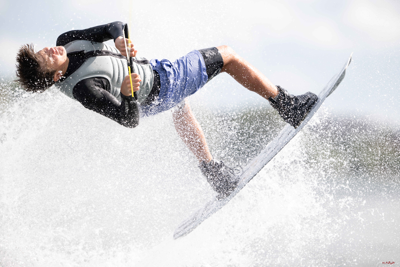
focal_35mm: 400
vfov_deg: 3.4
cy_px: 134
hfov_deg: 5.2
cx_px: 200
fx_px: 4444
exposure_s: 1/2500
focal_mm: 400
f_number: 4
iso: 320
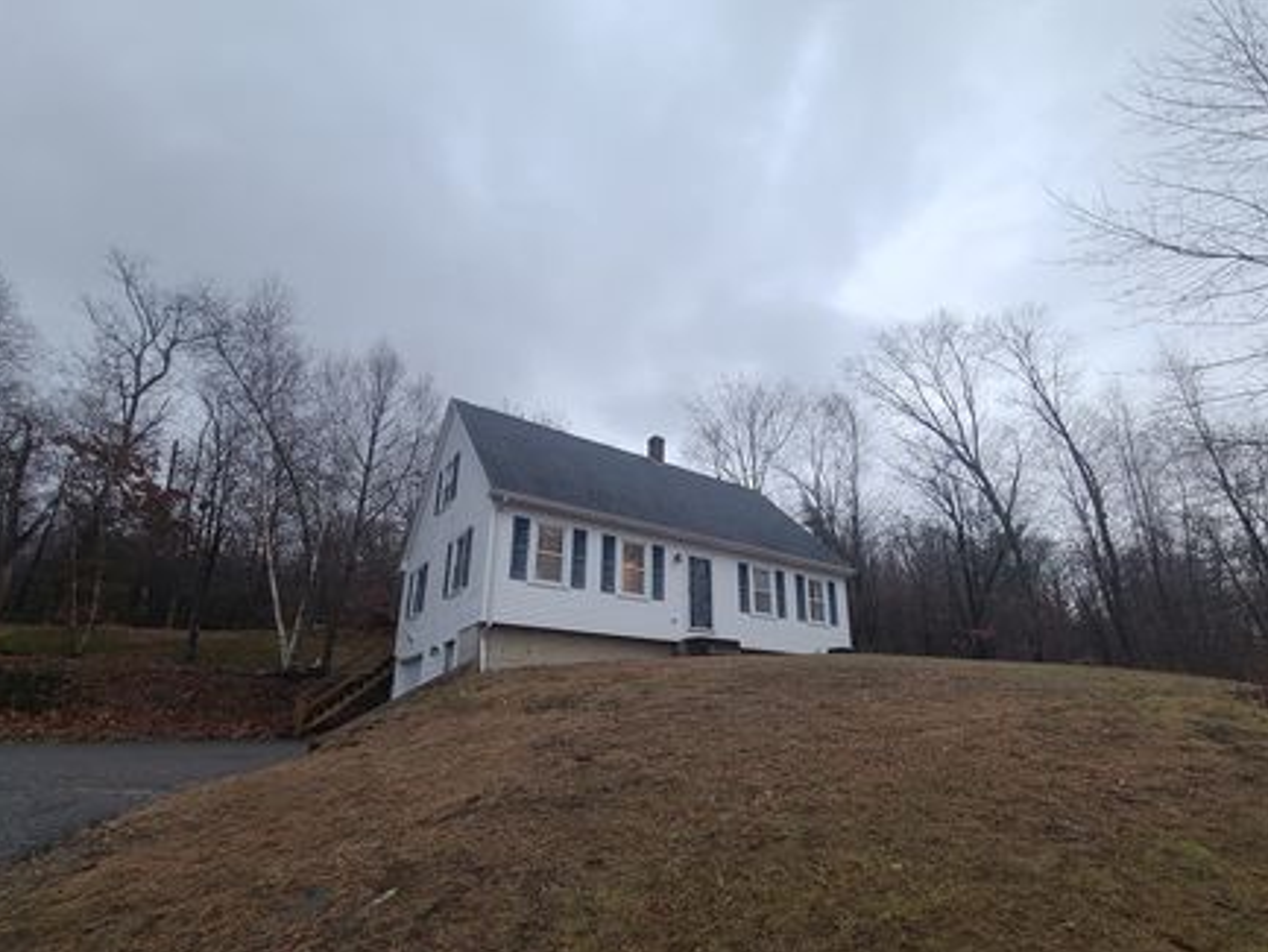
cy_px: 546
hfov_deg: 98.1
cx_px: 650
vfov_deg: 81.2
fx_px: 550
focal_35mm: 15
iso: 100
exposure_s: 1/60
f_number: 2.2
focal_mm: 2.2
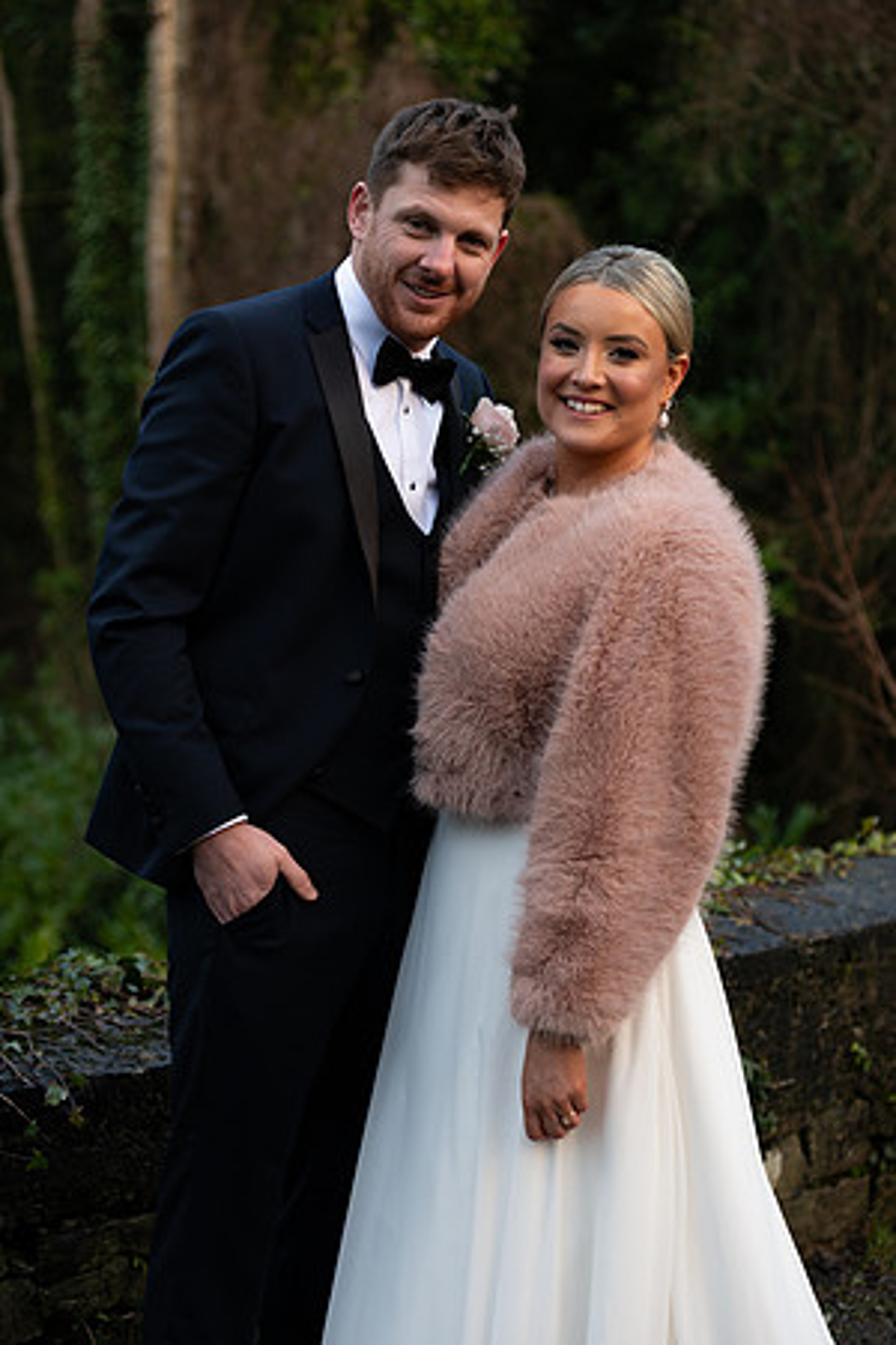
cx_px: 448
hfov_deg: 17.1
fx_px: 2986
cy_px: 672
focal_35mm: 80
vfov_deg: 25.4
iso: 200
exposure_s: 1/160
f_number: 3.5
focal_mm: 80
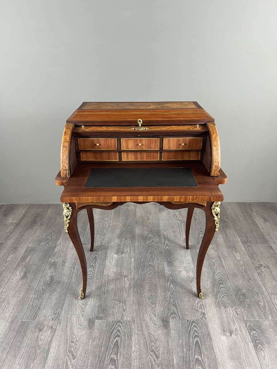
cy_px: 184
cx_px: 138
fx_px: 277
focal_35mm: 26
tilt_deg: -26.1
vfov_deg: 67.3
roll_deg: +0.2
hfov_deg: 53.1
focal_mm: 5.7
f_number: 1.5
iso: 80
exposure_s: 1/50
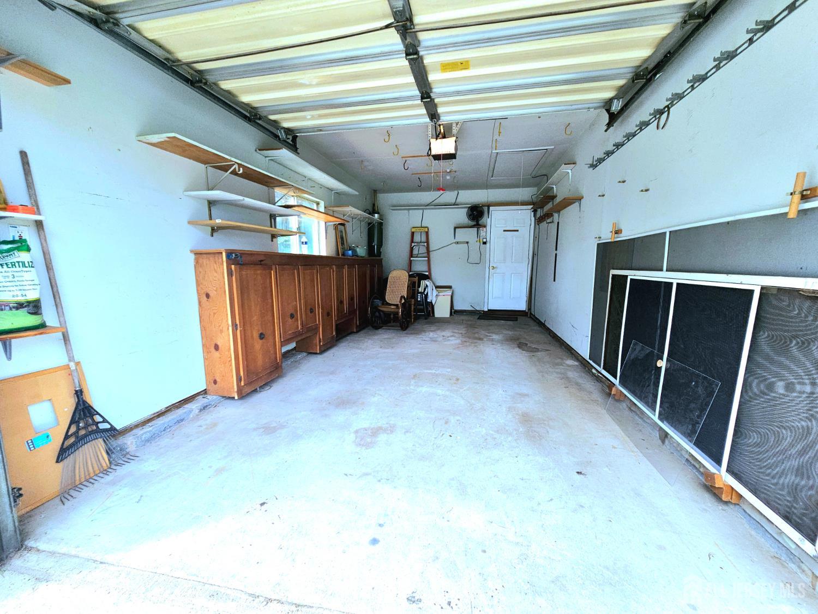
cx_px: 409
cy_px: 307
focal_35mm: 13
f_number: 2.2
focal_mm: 2.2
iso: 50
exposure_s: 1/222
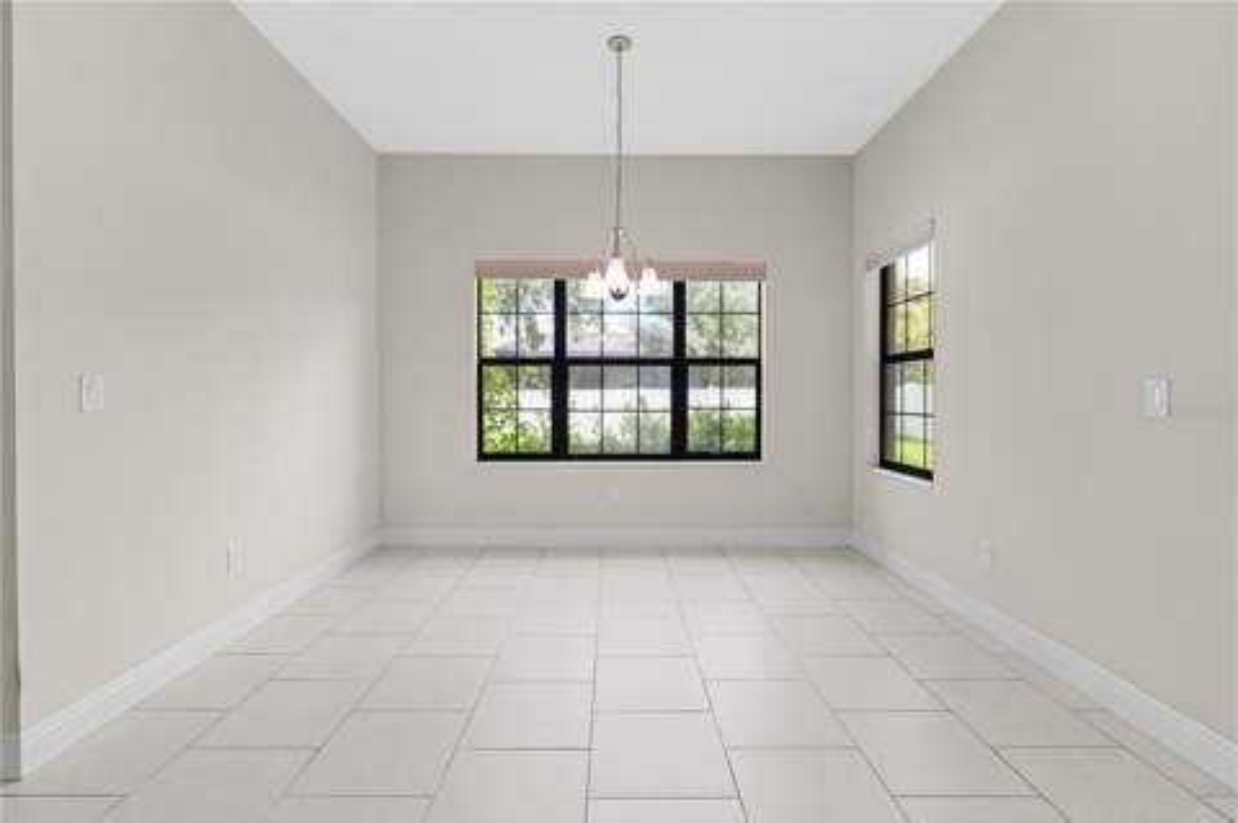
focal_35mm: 16
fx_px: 550
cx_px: 619
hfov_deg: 96.8
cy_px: 412
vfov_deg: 73.6
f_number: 8
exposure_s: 1/2.5
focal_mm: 16
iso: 200
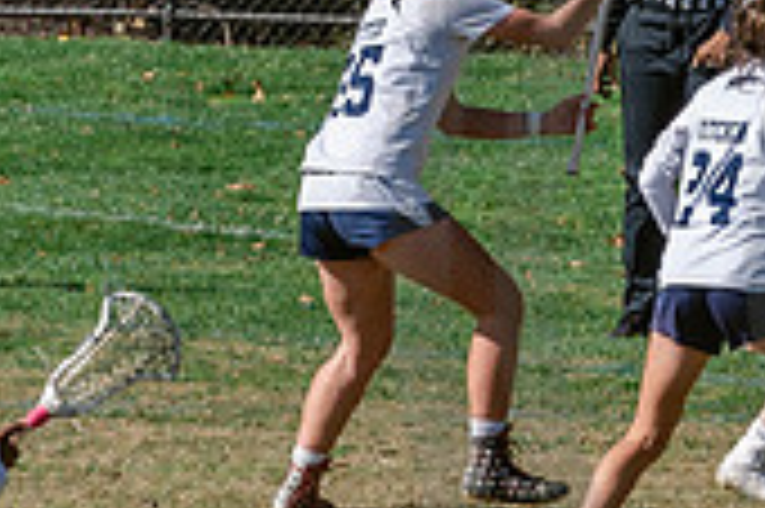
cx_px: 1407
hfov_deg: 2.5
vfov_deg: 1.7
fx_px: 17344
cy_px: 107
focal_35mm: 817
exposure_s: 1/800
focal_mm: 130
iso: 250
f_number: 7.1
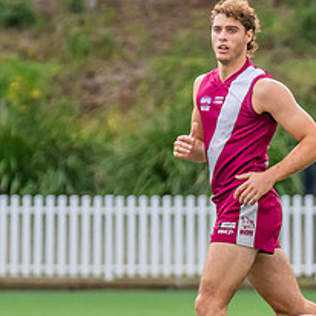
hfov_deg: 1.7
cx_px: 477
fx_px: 10793
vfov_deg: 1.7
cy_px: 281
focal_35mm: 1045
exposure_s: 1/1250
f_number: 5
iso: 800
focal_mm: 250
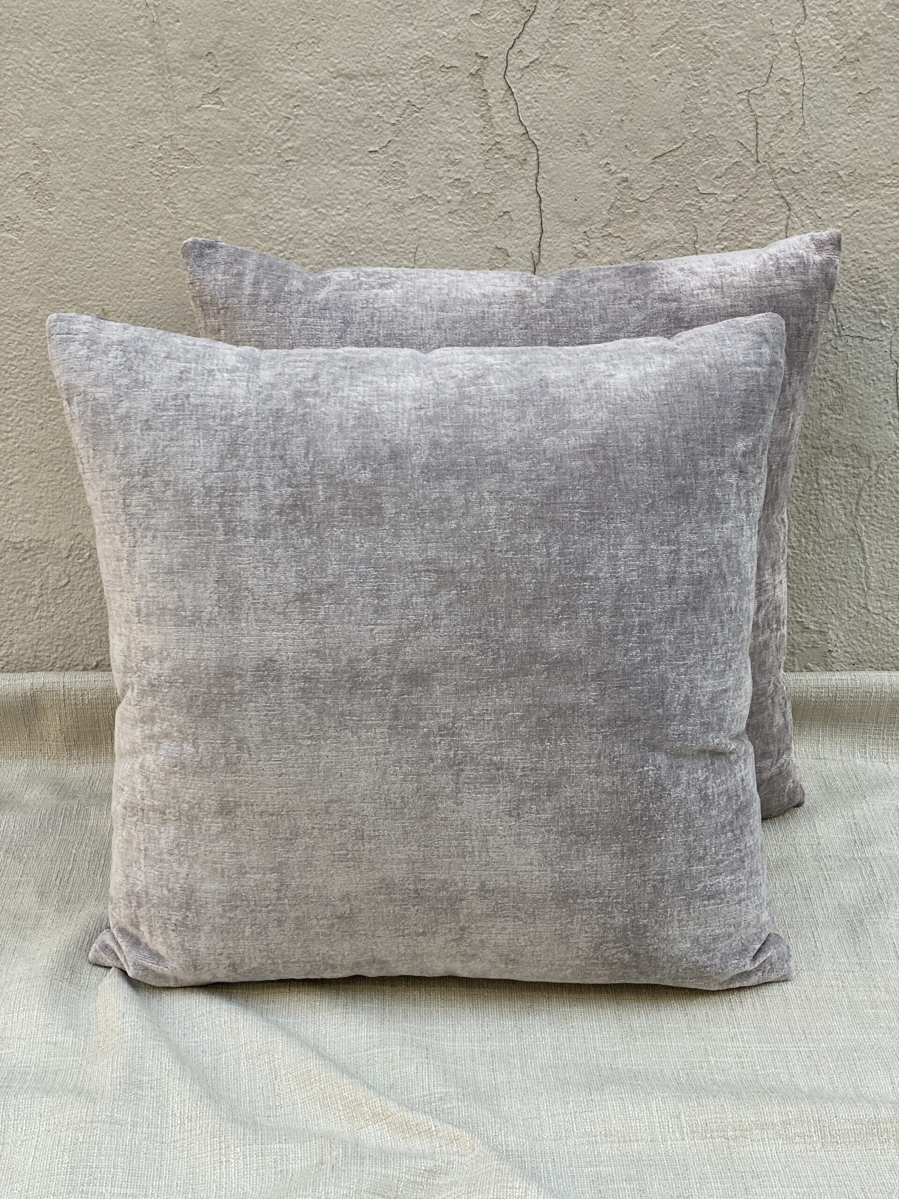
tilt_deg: -22.7
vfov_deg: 36.8
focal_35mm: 52
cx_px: 450
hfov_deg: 28.0
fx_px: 1801
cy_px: 600
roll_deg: -0.1
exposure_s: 1/122
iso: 40
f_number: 2
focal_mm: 6
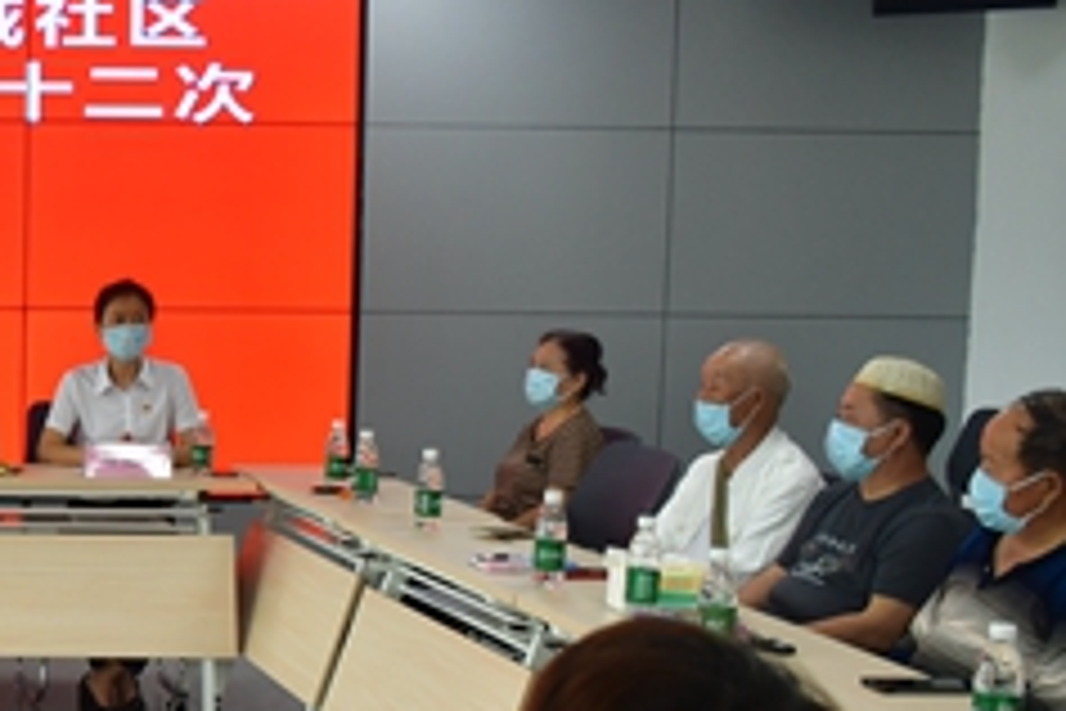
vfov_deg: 18.6
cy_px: 479
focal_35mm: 73
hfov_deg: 24.1
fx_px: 2161
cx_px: -342
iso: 400
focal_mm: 18
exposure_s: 1/125
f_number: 3.5
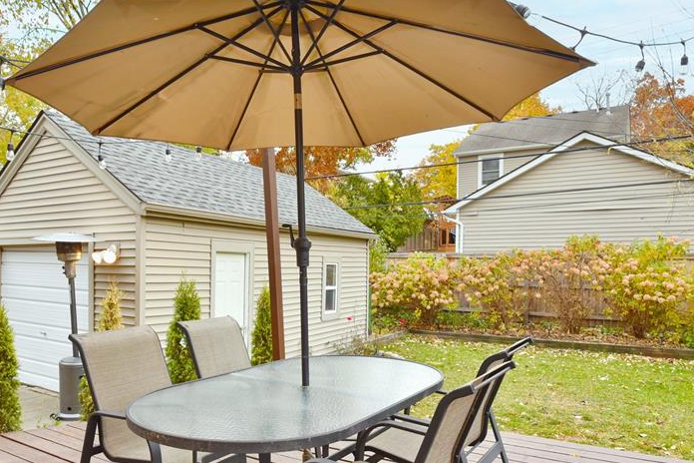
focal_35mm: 25
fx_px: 482
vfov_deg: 51.1
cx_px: 296
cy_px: 268
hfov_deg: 71.1
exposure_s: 1/60
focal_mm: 17
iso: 800
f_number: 10
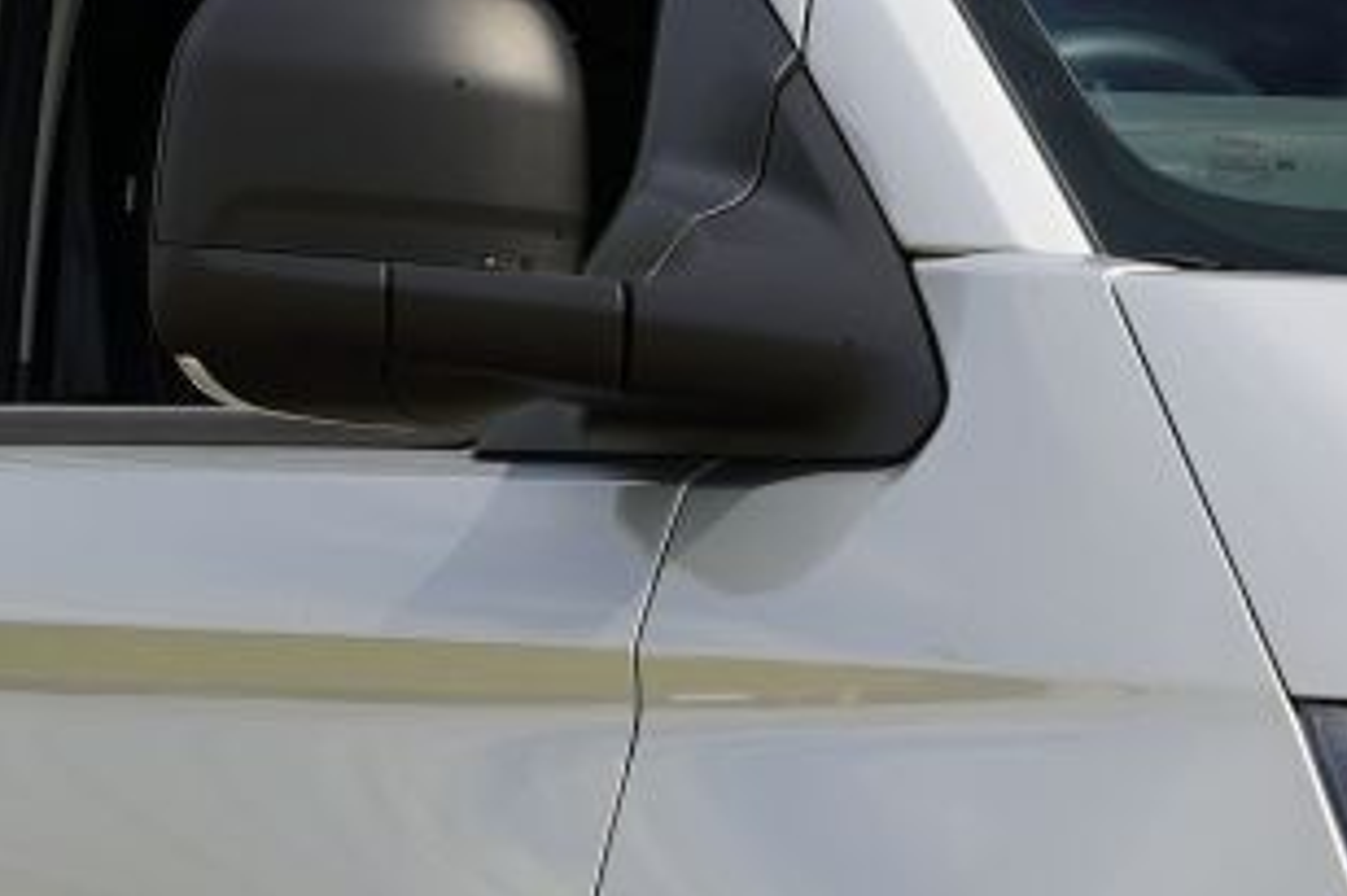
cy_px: 642
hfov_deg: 6.7
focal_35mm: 305
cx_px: 1395
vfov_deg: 4.5
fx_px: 11411
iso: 100
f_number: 5
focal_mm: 58.8
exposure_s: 1/250
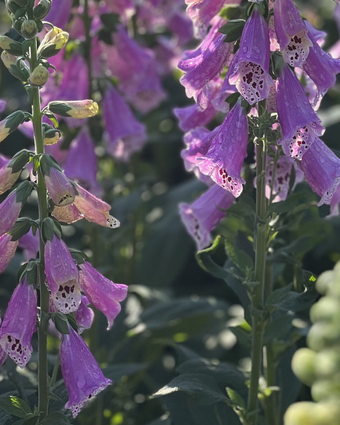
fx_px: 1761
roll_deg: +0.4
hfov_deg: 11.0
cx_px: 152
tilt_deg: -20.0
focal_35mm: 140
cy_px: 88
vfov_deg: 13.7
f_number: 2.8
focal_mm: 9
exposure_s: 1/218
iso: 25
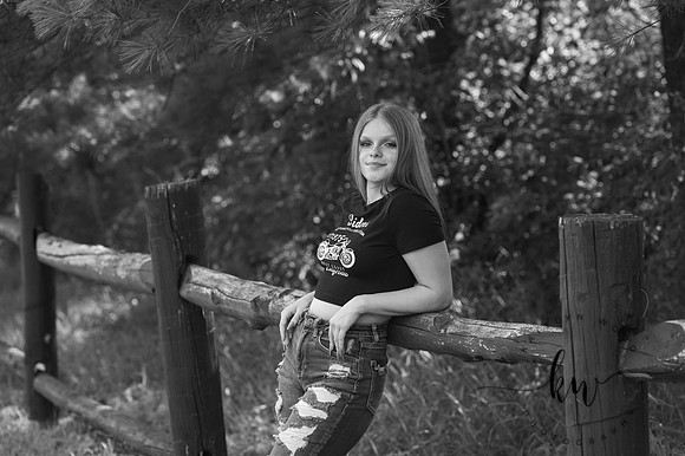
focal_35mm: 120
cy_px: 228
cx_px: 342
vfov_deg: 11.4
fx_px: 2282
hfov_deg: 17.1
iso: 400
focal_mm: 120
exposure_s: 1/250
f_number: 4.5
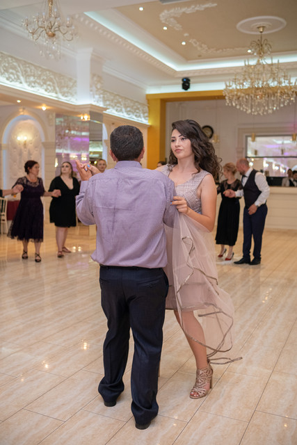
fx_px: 433
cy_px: 222
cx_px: 148
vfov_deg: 54.4
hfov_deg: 37.9
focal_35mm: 35
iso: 800
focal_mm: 23
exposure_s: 1/125
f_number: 2
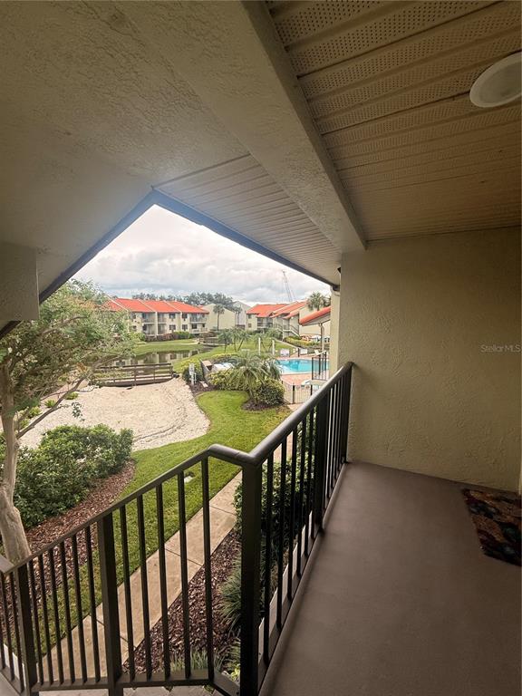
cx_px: 261
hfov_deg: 85.7
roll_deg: -0.4
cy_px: 348
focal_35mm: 14
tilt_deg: -5.2
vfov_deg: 102.1
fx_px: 281
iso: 50
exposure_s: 1/433
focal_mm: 2.22
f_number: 2.2
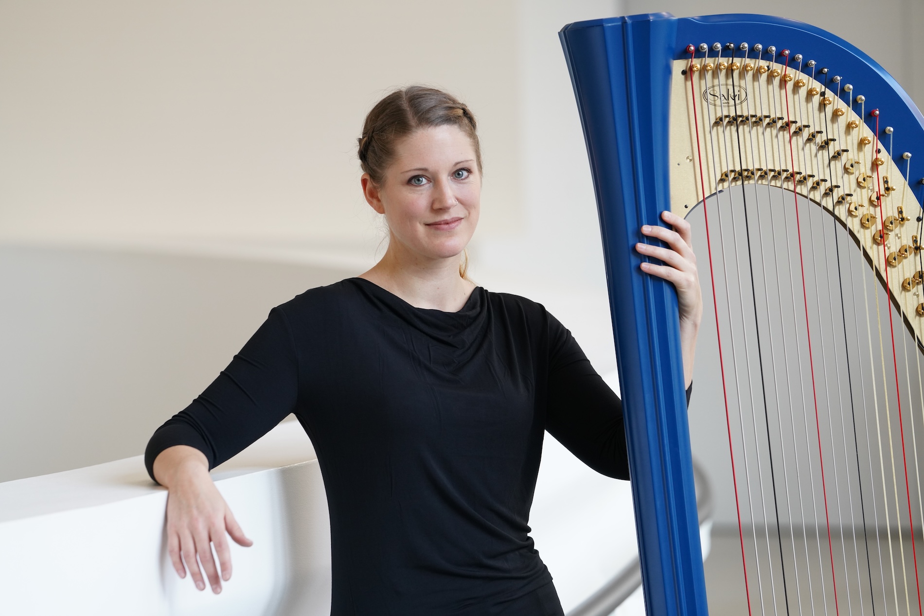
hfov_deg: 13.9
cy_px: 308
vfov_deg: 9.3
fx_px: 3799
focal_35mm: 148
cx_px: 462
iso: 1250
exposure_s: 1/200
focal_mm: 148
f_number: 4
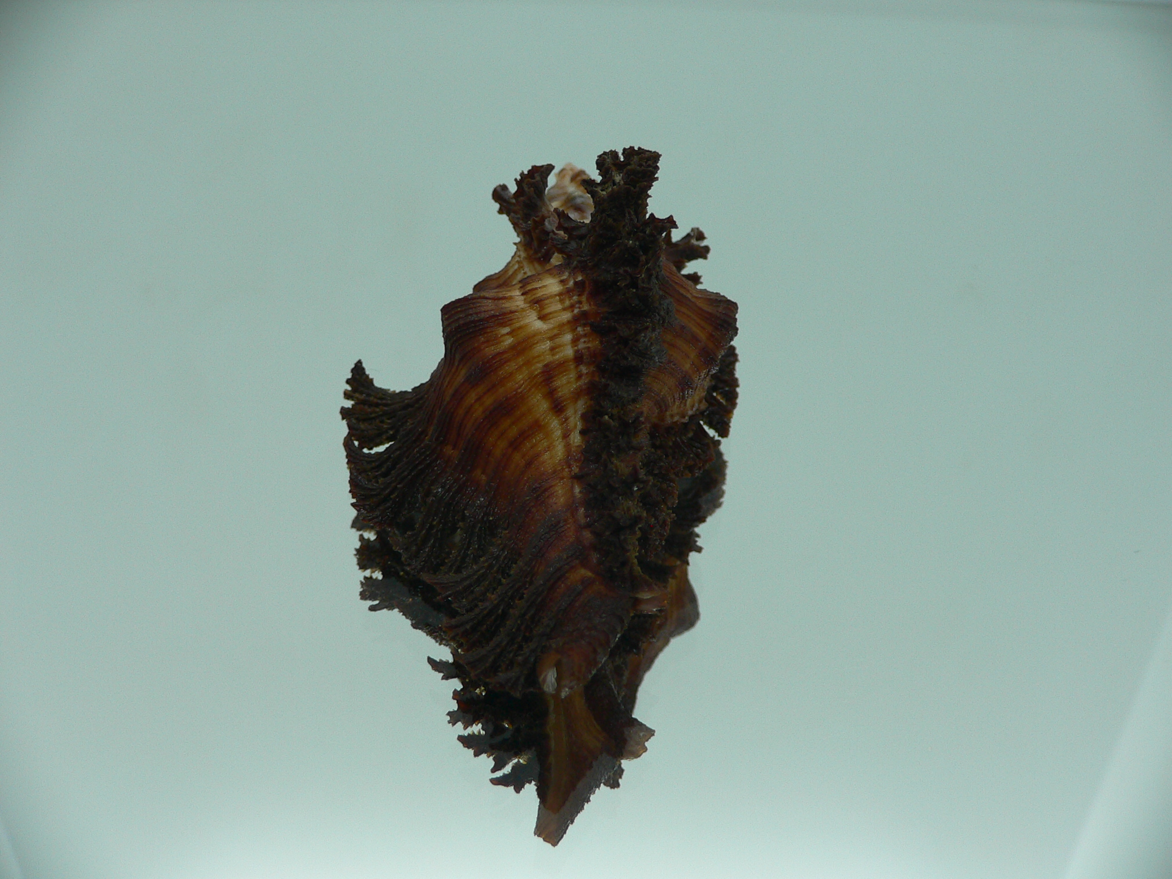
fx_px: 1185
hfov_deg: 52.6
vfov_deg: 40.7
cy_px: 440
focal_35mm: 35
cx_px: 586
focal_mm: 4.6
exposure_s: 1/60
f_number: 2.8
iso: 80
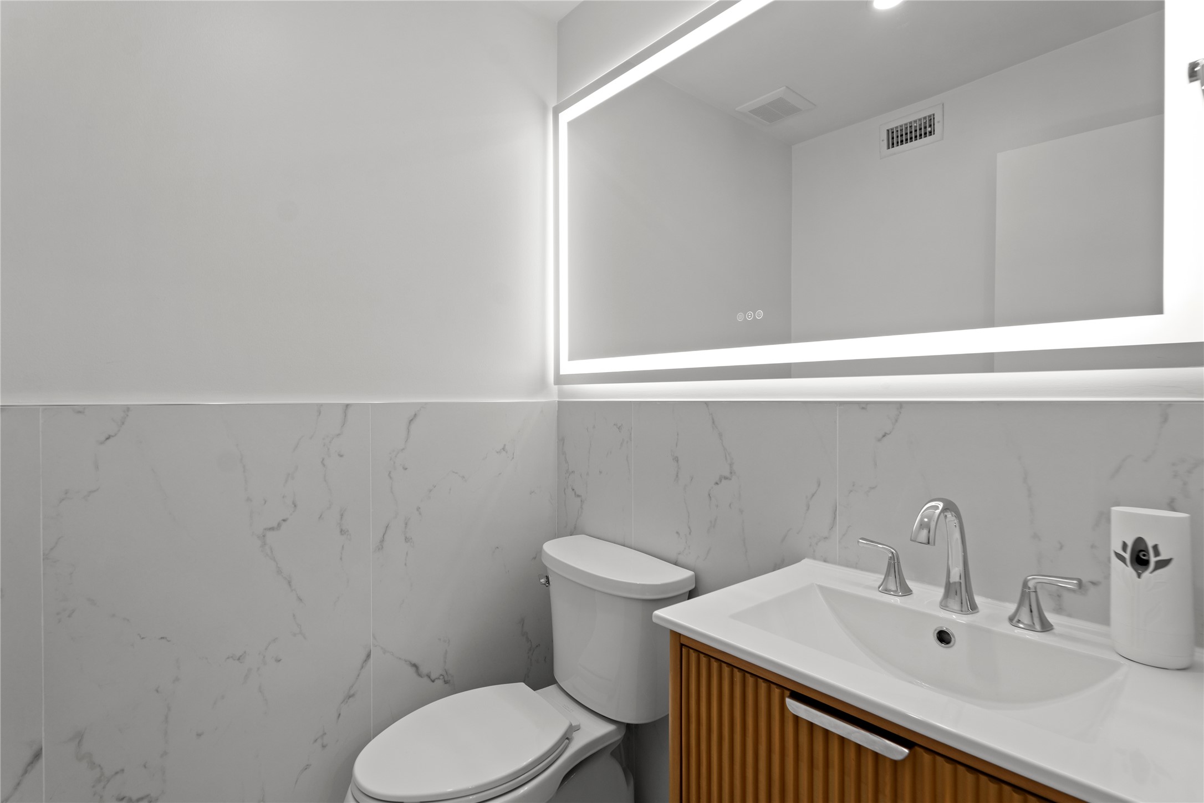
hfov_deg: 96.7
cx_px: 602
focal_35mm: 16
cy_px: 402
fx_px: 535
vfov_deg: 73.7
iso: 200
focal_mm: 16
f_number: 8
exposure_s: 1/10
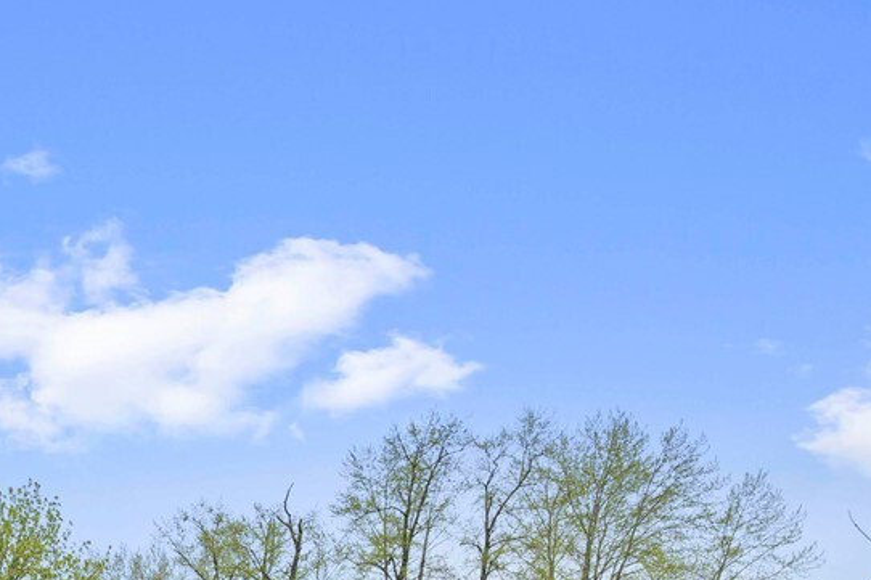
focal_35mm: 47
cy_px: 830
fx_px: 1137
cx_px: -321
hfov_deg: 30.6
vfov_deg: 23.7
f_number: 8
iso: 200
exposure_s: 1/40
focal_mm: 15
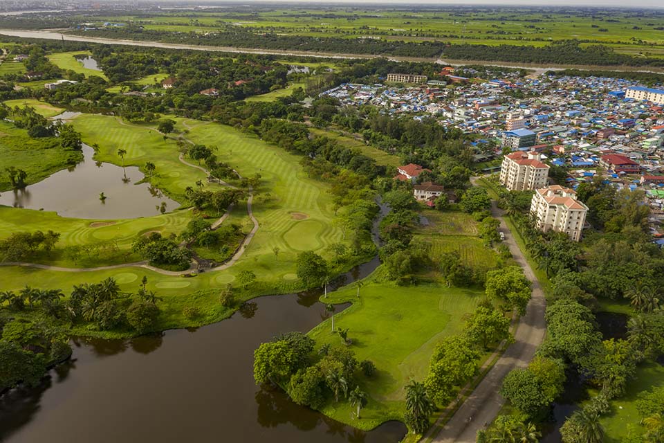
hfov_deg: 65.5
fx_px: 516
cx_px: 332
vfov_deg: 46.4
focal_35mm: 28
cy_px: 222
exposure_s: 1/80
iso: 100
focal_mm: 10.26
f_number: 10
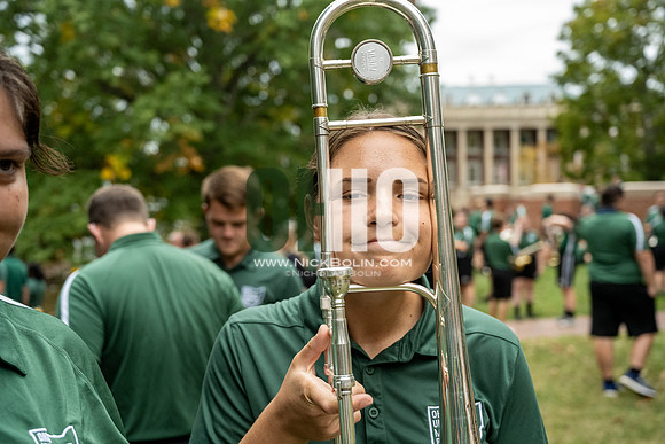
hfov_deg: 44.5
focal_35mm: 44
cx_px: 332
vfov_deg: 30.5
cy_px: 222
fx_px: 813
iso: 2500
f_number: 4
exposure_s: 1/500
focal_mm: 44
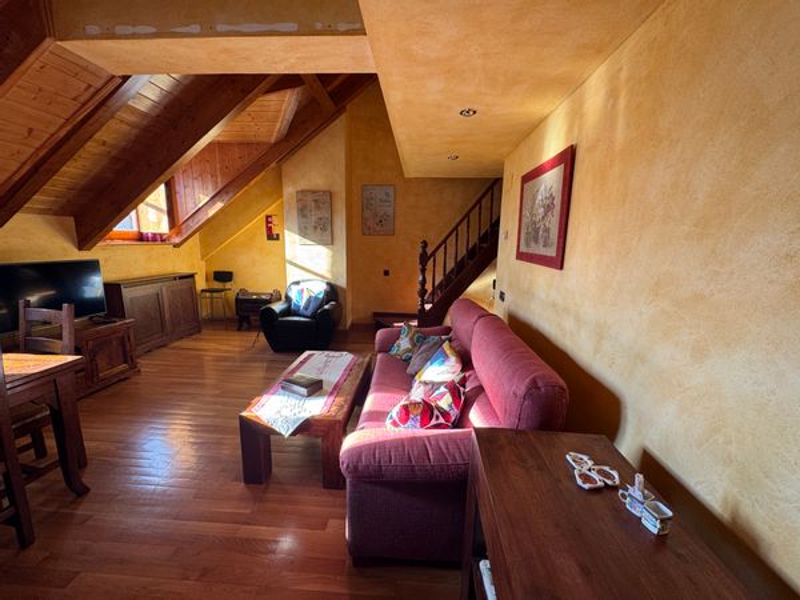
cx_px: 400
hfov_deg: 102.1
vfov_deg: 85.7
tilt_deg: -10.0
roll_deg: -1.1
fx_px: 324
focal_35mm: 14
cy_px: 300
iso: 125
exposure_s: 1/99
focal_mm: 2.22
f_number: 2.2
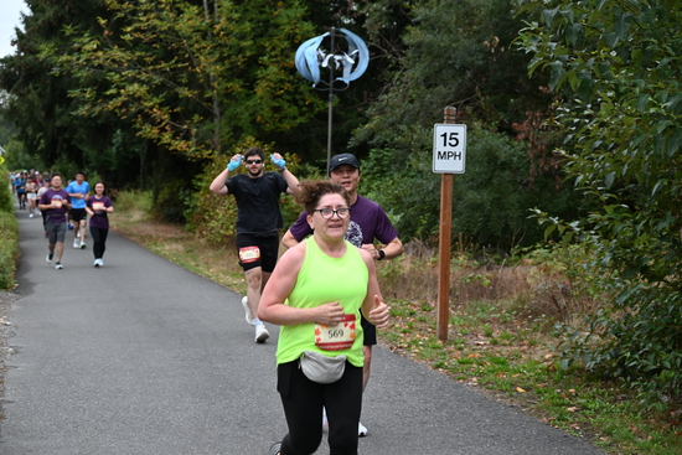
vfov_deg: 19.5
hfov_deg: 28.8
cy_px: 228
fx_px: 1326
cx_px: 341
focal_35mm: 70
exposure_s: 1/125
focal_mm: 70
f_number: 6
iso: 560
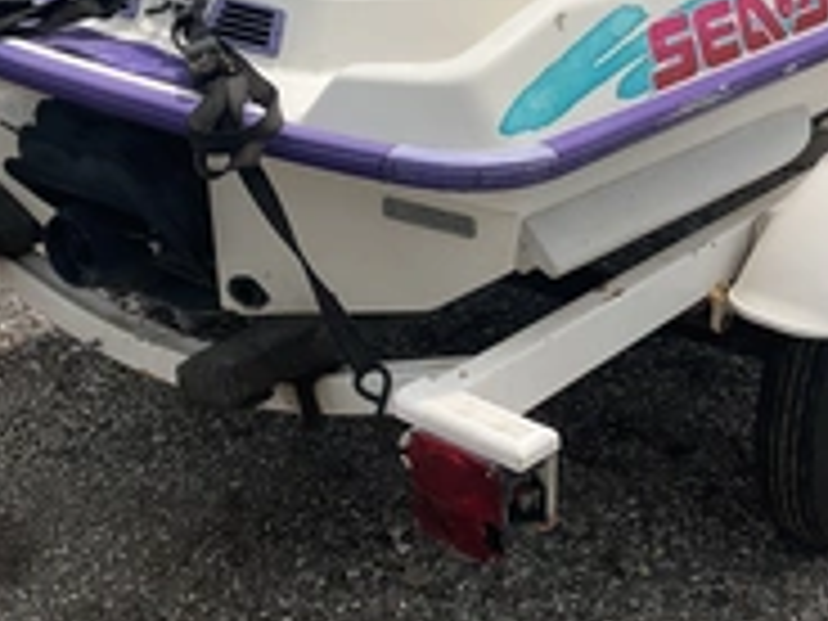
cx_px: 459
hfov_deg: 30.7
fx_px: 1507
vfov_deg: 23.1
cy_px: 171
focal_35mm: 63
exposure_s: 1/3534
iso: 25
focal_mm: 3
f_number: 1.8
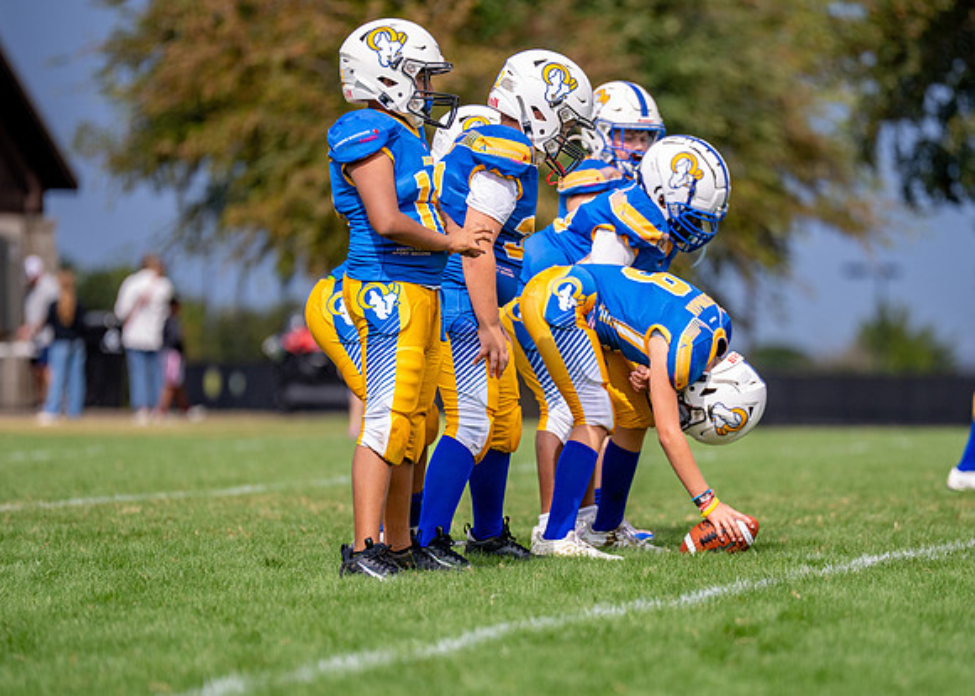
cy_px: 408
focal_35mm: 249
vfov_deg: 5.8
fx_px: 6893
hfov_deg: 8.1
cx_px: 574
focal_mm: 200
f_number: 2.8
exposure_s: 1/5000
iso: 250
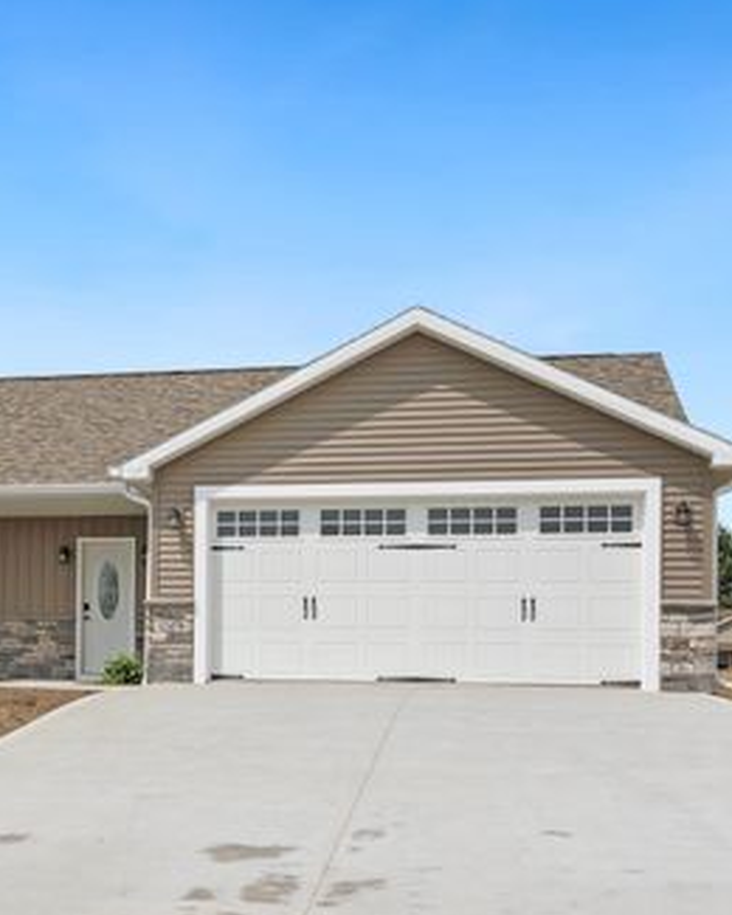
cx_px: 110
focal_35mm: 49
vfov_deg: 38.0
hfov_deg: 29.9
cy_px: 460
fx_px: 1327
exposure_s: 1/6400
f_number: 2.8
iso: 100
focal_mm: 34
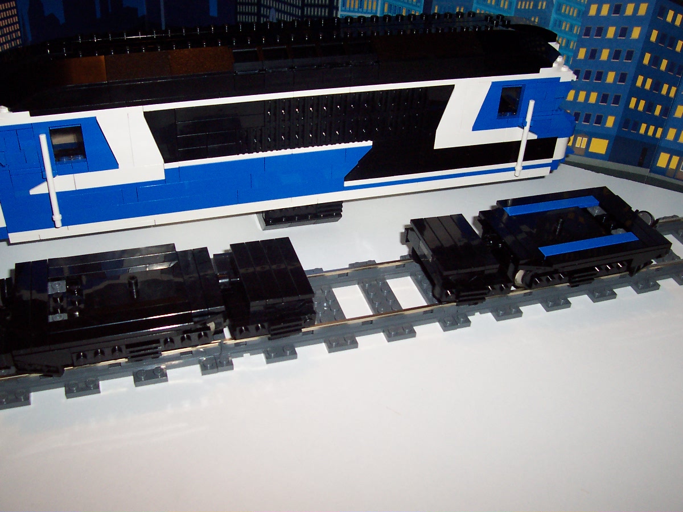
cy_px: 256
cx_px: 342
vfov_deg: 38.7
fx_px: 730
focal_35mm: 37
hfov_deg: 50.1
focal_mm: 5.6
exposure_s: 1/60
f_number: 2.8
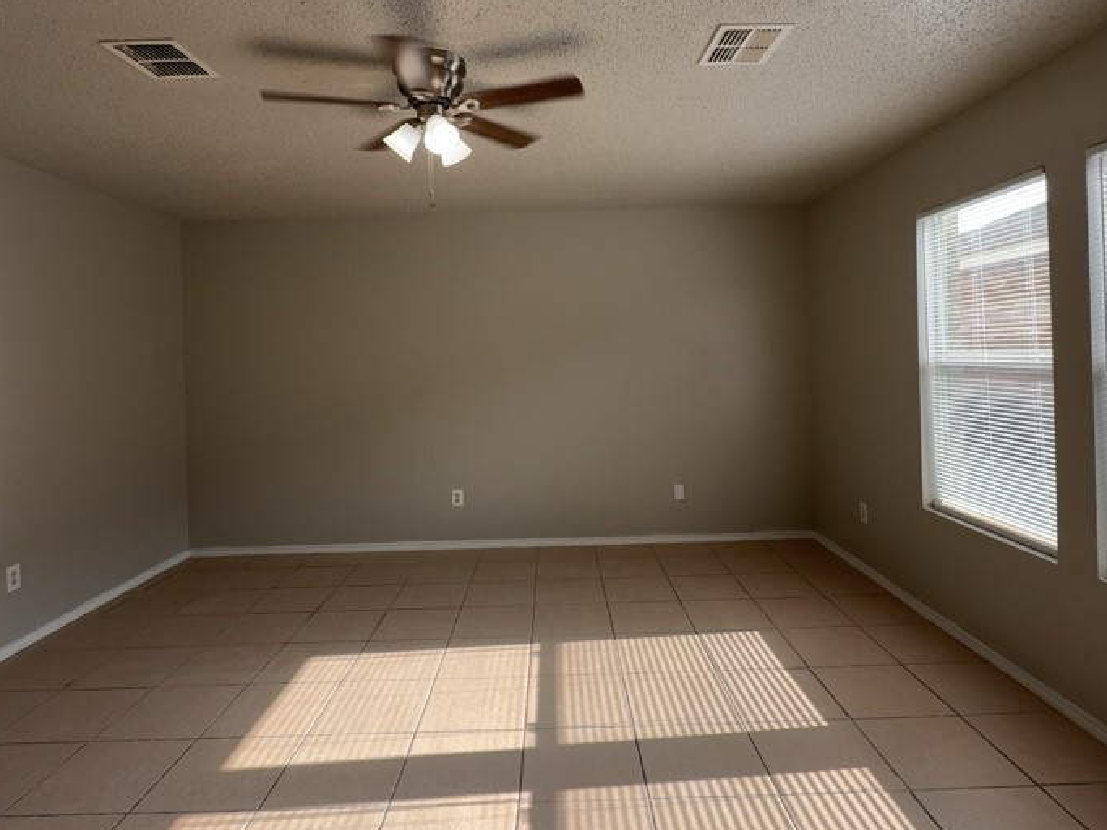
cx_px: 553
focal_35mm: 21
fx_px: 671
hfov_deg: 79.0
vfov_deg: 63.1
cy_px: 355
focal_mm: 2.22
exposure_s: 1/71
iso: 16
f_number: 2.2
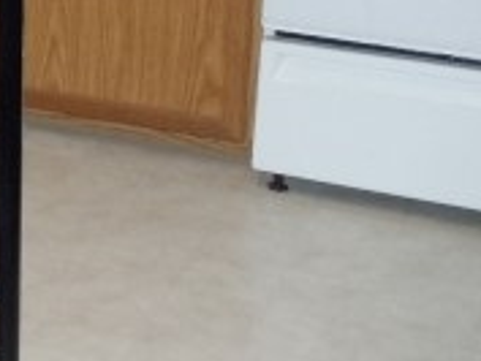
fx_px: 2211
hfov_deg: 11.6
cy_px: -160
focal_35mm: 159
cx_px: -342
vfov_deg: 9.1
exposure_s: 1/30
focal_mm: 6
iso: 400
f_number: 3.5
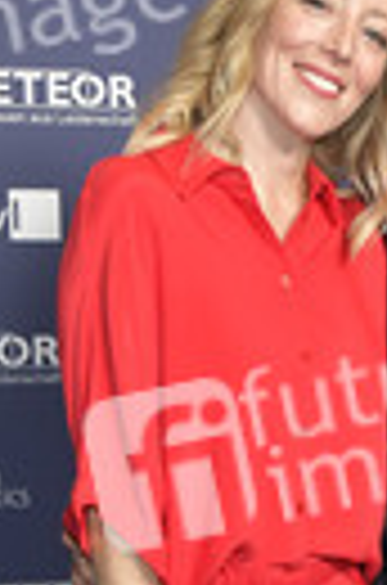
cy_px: 670
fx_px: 1751
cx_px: 446
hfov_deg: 12.4
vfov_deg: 18.2
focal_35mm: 108
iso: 2000
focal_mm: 35
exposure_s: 1/200
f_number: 6.3
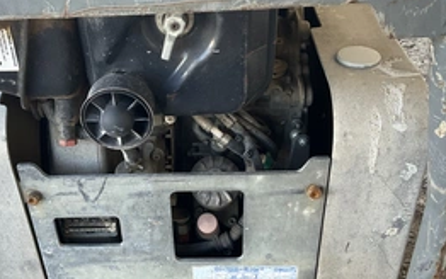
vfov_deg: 27.4
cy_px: 167
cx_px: 174
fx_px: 572
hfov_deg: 42.4
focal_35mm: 47
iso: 50
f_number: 1.8
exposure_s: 1/122
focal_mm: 3
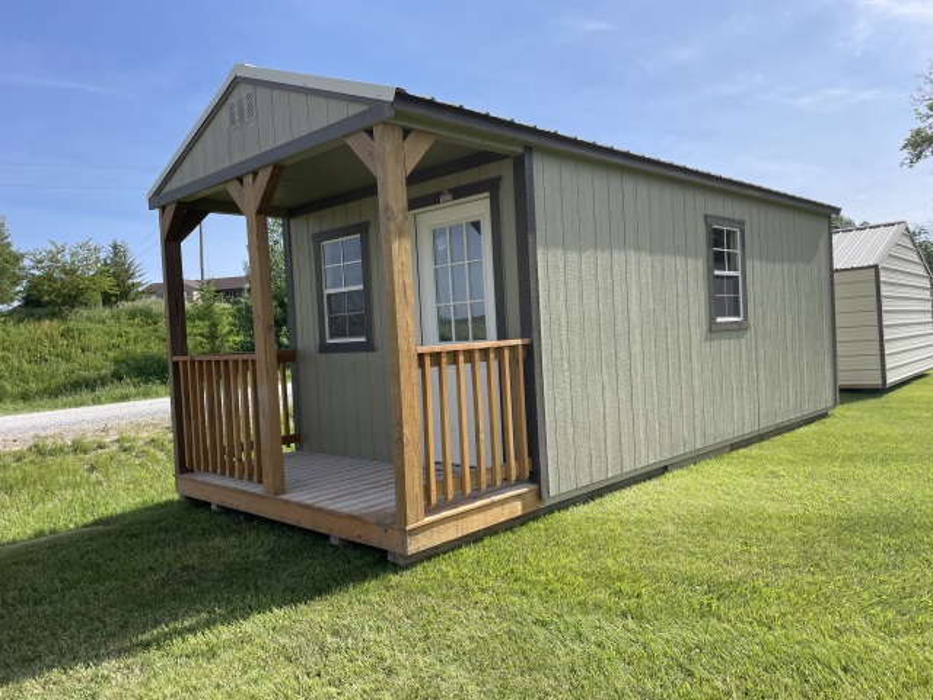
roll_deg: +4.0
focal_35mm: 26
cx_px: 466
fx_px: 701
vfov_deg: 53.1
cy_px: 350
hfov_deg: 67.3
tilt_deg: +0.6
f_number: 1.6
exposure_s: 1/2564
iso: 32
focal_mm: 4.2
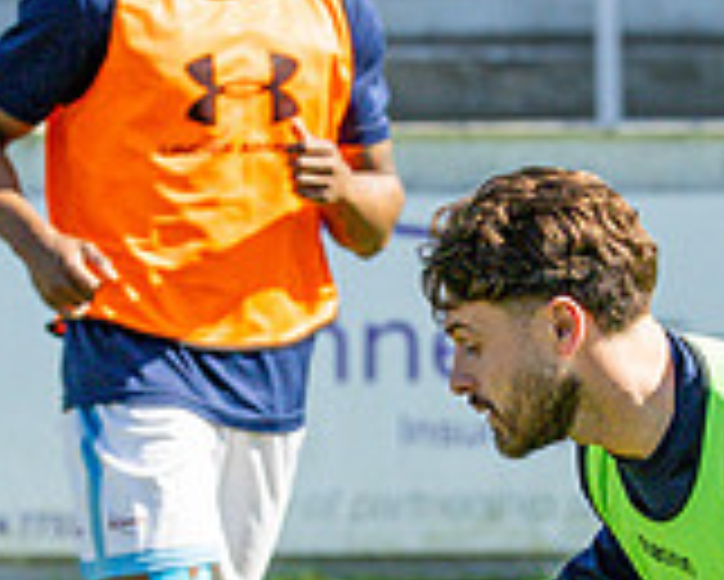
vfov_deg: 1.9
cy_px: 706
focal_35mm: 796
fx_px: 17067
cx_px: 547
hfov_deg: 2.4
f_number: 4
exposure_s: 1/4000
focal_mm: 135
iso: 400
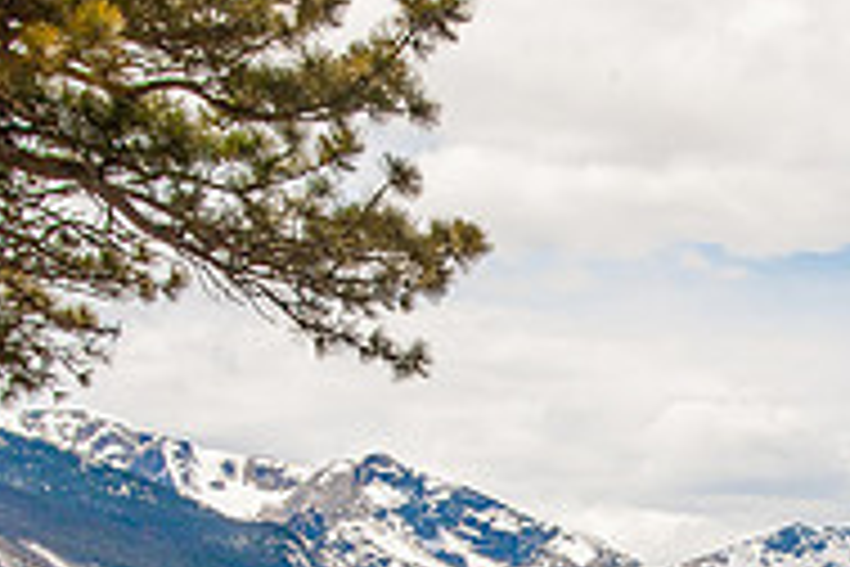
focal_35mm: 147
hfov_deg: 13.9
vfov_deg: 9.3
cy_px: 608
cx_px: 720
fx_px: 3471
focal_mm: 48
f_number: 22
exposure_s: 1/200
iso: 1250
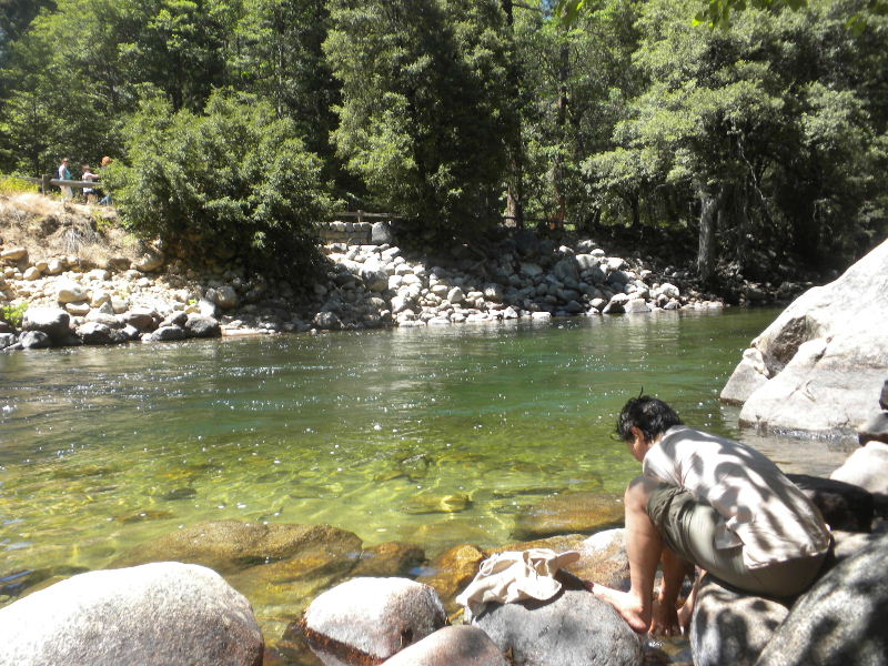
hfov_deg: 50.1
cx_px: 444
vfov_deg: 38.7
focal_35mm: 37
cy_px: 333
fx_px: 949
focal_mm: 6.6
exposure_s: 1/173
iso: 64
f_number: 3.5
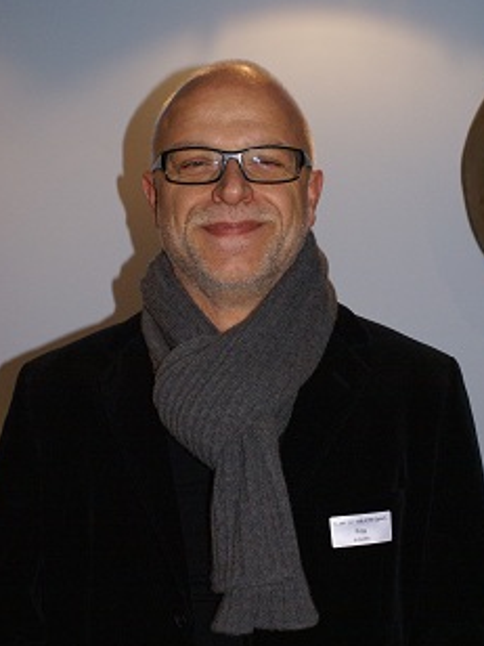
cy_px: 329
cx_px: 251
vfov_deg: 30.4
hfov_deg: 23.1
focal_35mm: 64
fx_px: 1186
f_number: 5.6
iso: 400
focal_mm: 35
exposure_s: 1/60
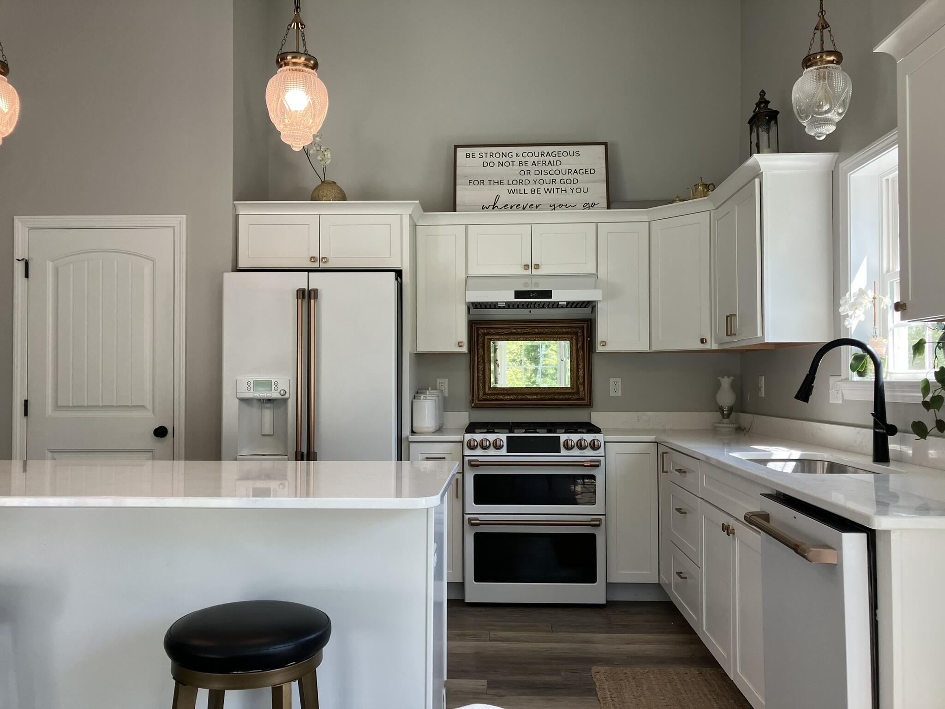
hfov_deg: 63.4
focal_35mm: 28
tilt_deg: +1.0
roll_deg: +0.0
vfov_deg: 49.7
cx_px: 472
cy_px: 354
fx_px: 764
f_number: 1.8
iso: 64
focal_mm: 3.99
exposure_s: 1/120
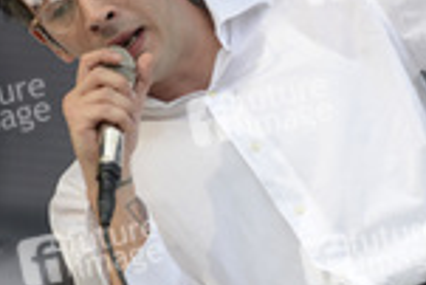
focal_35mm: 402
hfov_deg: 5.1
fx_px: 4761
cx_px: 298
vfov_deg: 3.4
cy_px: 183
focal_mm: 135
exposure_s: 1/500
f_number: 4
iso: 160
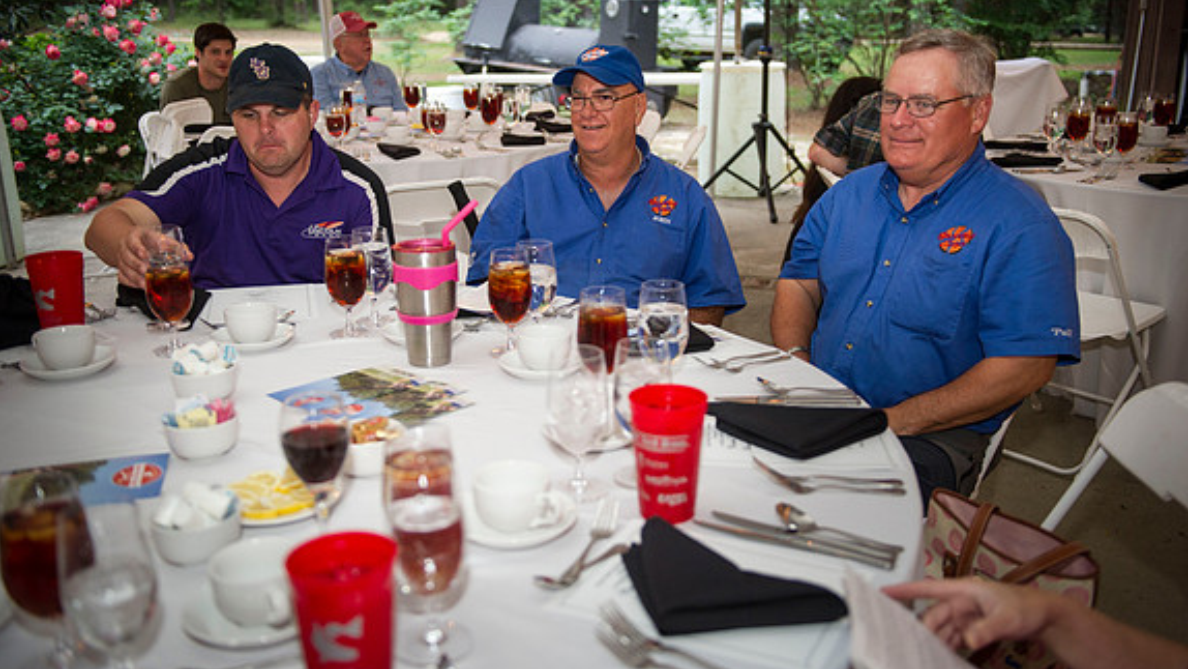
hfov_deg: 54.0
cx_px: 596
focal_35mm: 37
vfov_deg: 32.0
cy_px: 294
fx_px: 1166
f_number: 2.8
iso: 800
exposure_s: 1/60
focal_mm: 35
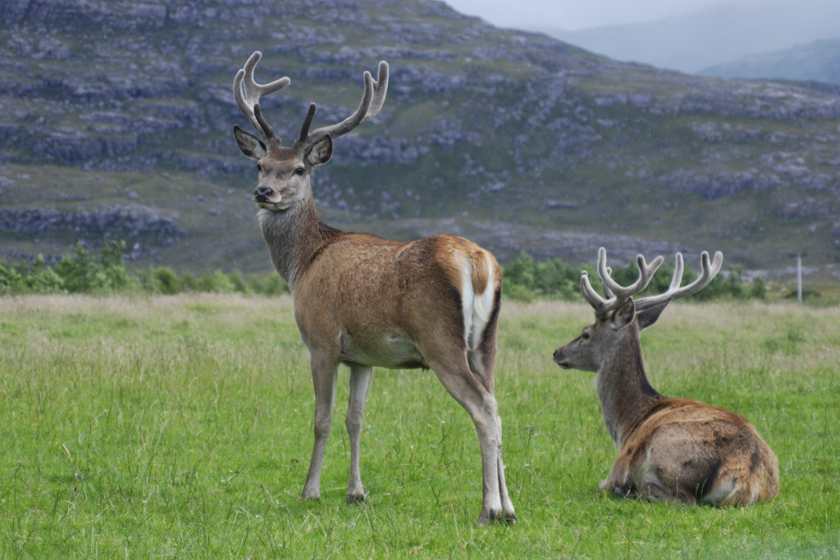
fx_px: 3500
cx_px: 420
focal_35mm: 150
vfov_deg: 9.2
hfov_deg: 13.7
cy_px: 280
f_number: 5.6
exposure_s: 1/200
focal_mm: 100
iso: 200
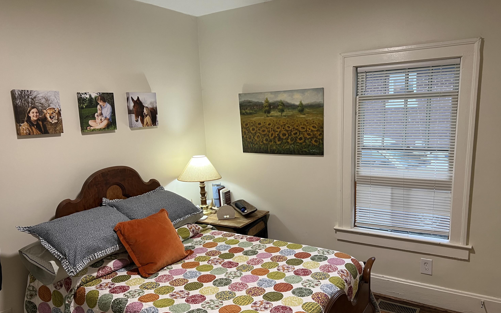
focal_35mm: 28
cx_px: 252
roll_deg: +2.5
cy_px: 180
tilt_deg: -9.6
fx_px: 382
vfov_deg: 44.4
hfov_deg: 66.5
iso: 100
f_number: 1.5
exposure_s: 1/60
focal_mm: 5.7
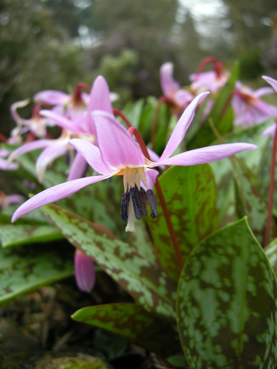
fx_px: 373
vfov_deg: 52.6
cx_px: 138
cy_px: 184
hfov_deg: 40.7
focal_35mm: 35
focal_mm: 7.5
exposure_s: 1/86.6
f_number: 3
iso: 64
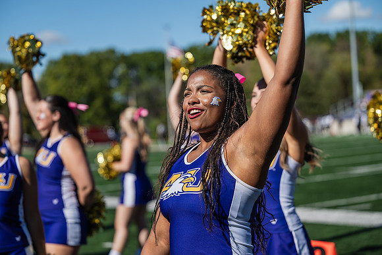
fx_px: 892
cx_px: 191
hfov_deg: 24.2
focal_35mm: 84
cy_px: 128
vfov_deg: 16.3
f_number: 3.2
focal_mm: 84
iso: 80
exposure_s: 1/1600
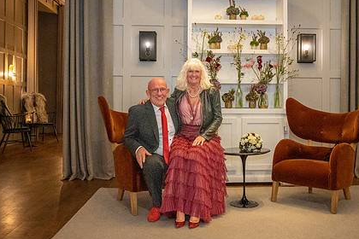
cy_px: 106
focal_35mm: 40
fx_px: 399
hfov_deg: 48.3
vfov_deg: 33.4
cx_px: 209
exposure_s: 1/30
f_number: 9
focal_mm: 29
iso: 9000
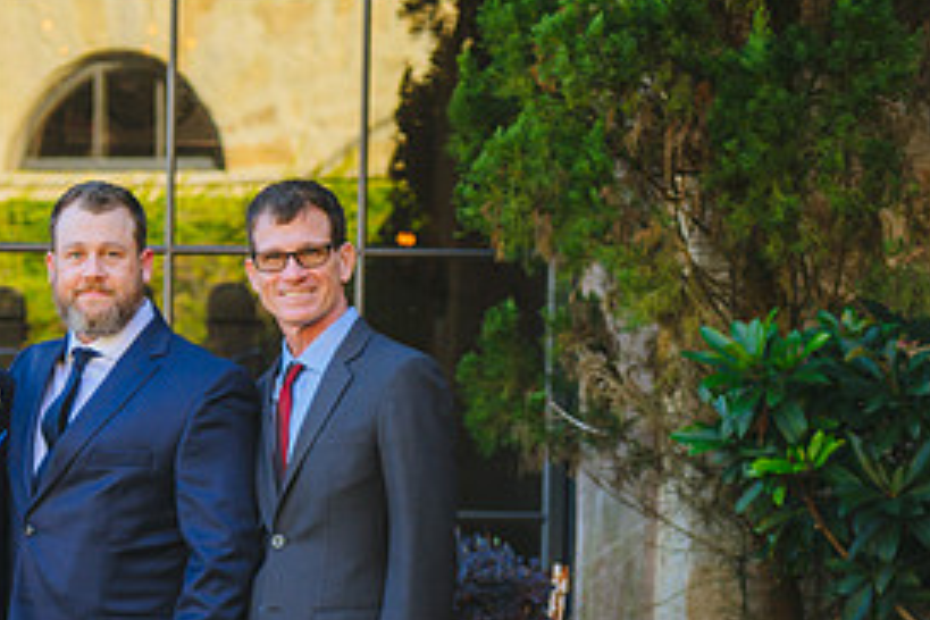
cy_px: 610
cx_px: 48
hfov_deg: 16.9
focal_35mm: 119
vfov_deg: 11.4
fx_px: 3074
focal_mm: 56
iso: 500
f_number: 2.8
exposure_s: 1/800
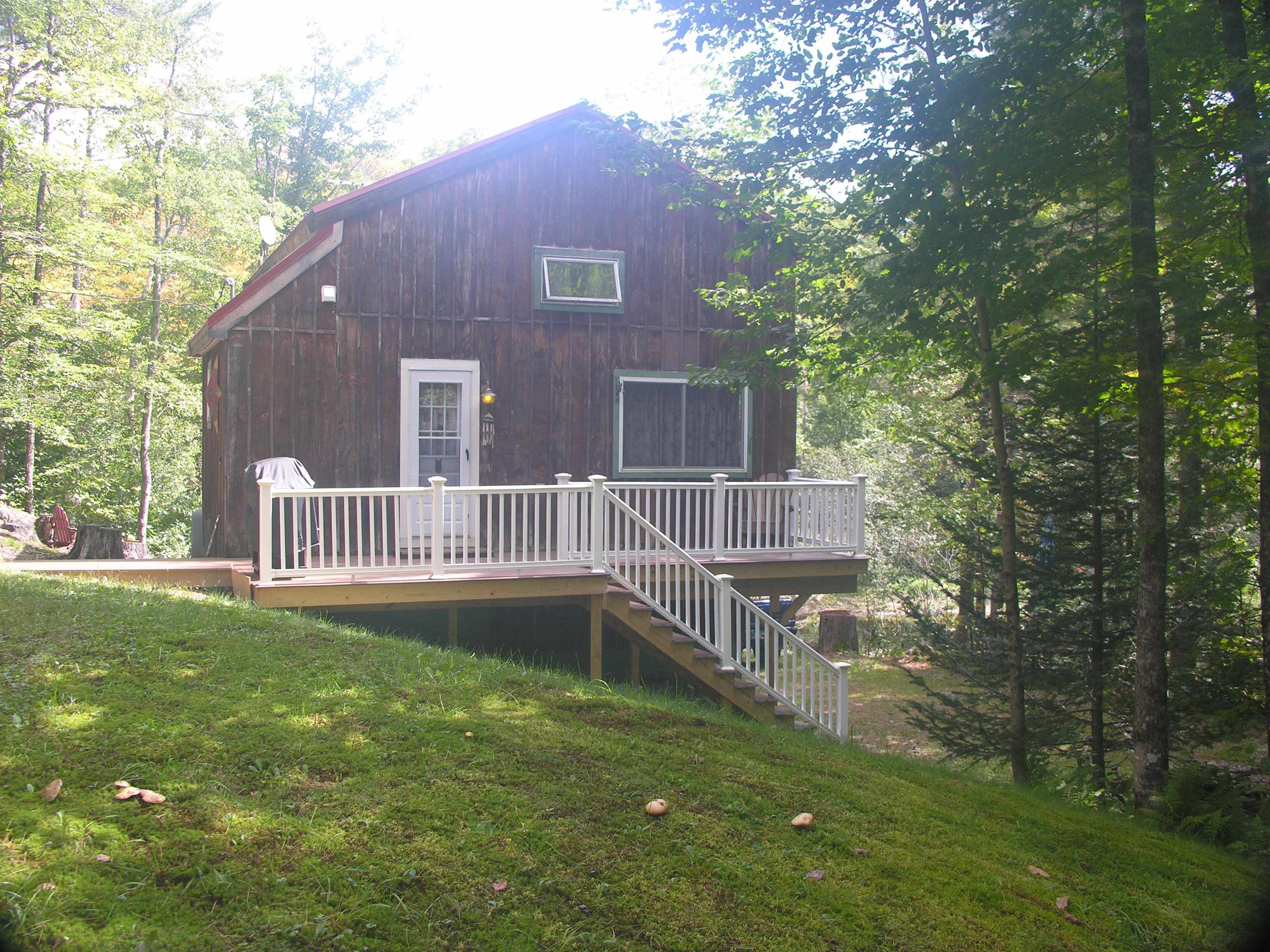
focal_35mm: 35
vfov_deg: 40.7
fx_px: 1284
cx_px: 635
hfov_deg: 52.6
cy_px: 476
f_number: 3.2
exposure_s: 1/37.3
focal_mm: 8.9
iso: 50
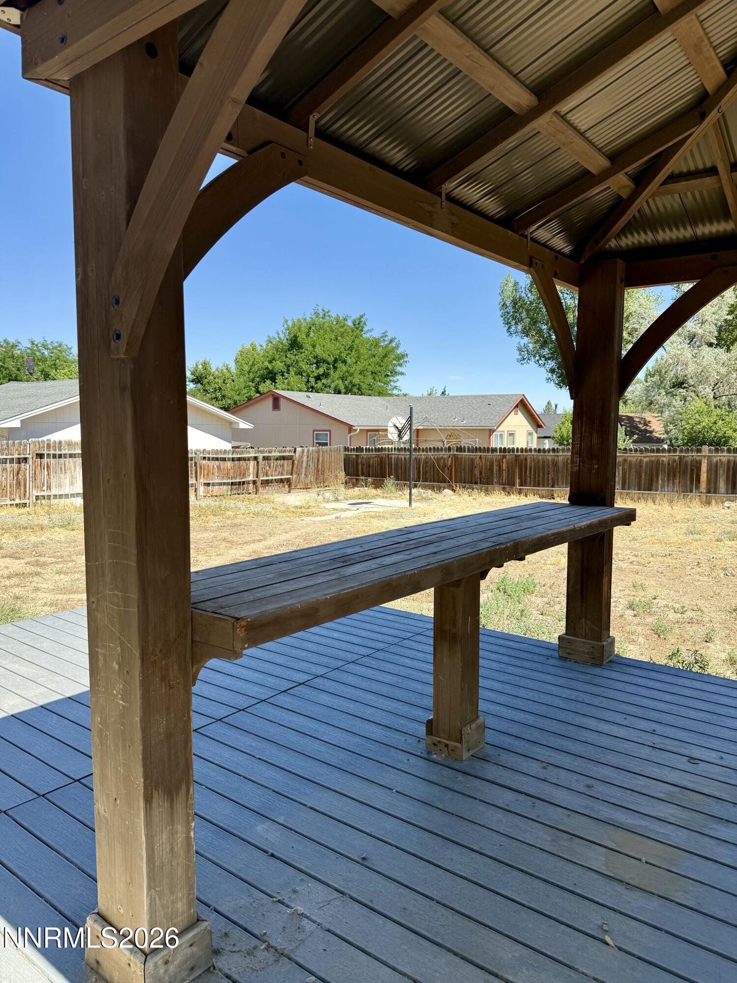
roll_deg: -0.2
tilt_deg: -5.5
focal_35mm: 24
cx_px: 368
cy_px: 492
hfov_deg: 56.8
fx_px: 681
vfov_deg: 71.6
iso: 80
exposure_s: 1/2525
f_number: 1.78
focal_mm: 6.76
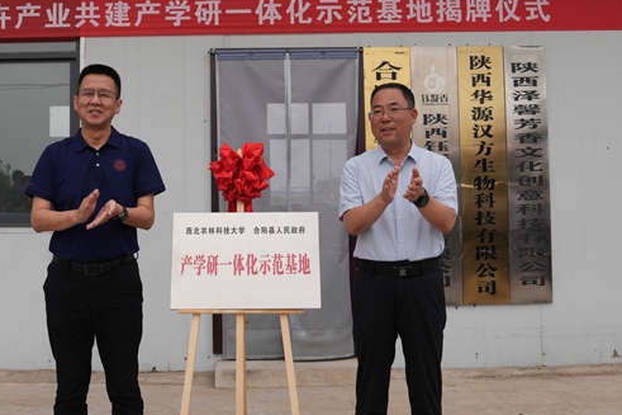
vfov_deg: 30.4
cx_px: 247
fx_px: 760
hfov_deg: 44.3
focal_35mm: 44
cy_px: 169
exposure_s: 1/400
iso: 100
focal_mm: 24
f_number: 5
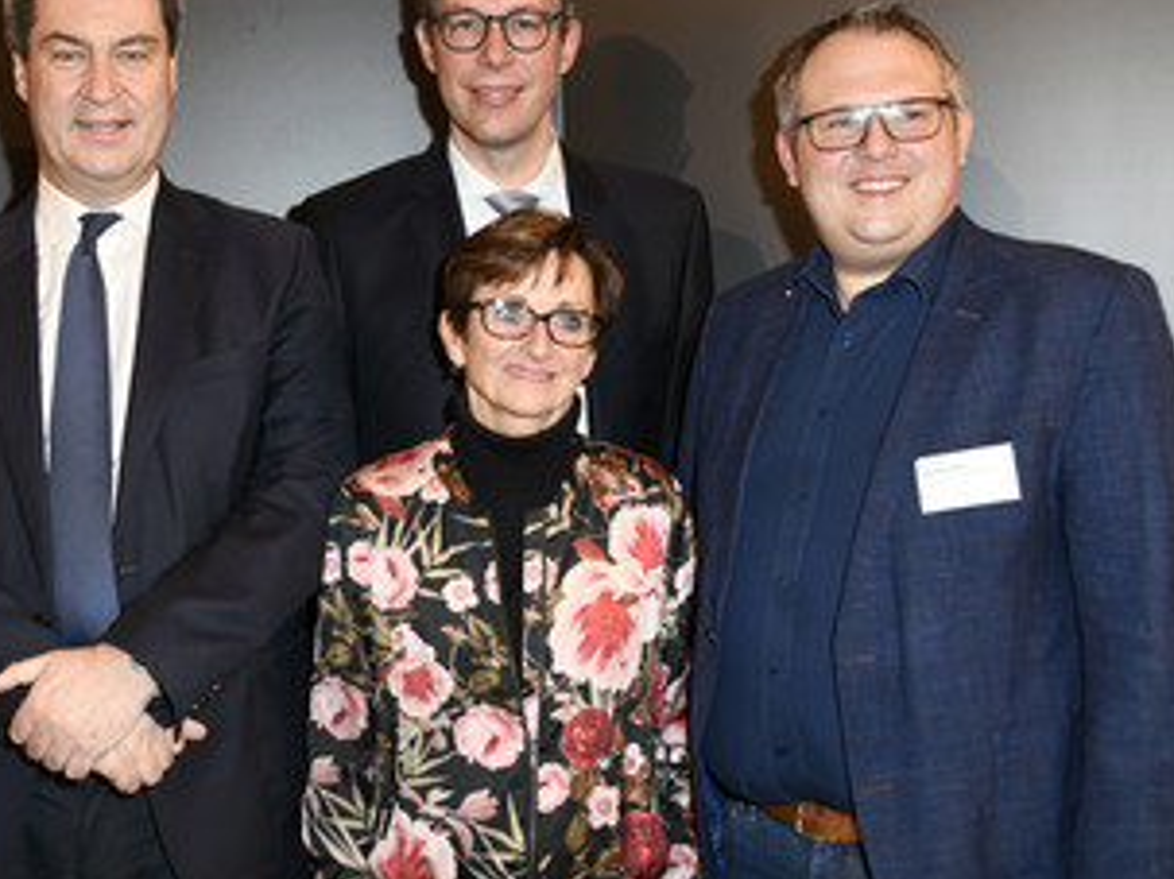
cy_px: 449
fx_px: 1695
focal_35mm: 50
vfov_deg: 29.1
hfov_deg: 37.5
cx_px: 324
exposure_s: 1/100
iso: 800
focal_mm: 35
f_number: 6.3
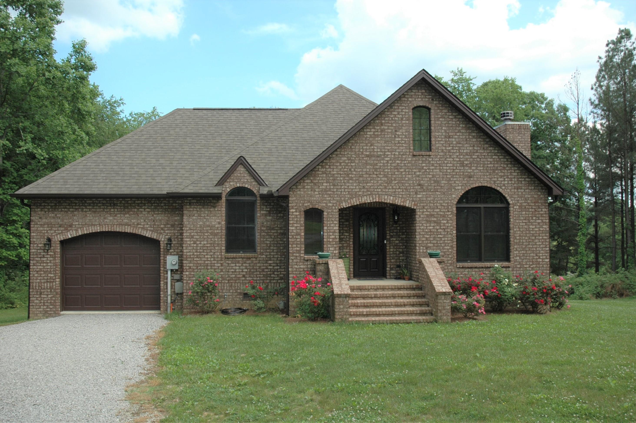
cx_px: 318
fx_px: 582
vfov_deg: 39.9
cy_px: 212
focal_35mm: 33
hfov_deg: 57.3
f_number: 4.5
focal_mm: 22
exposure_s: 1/500
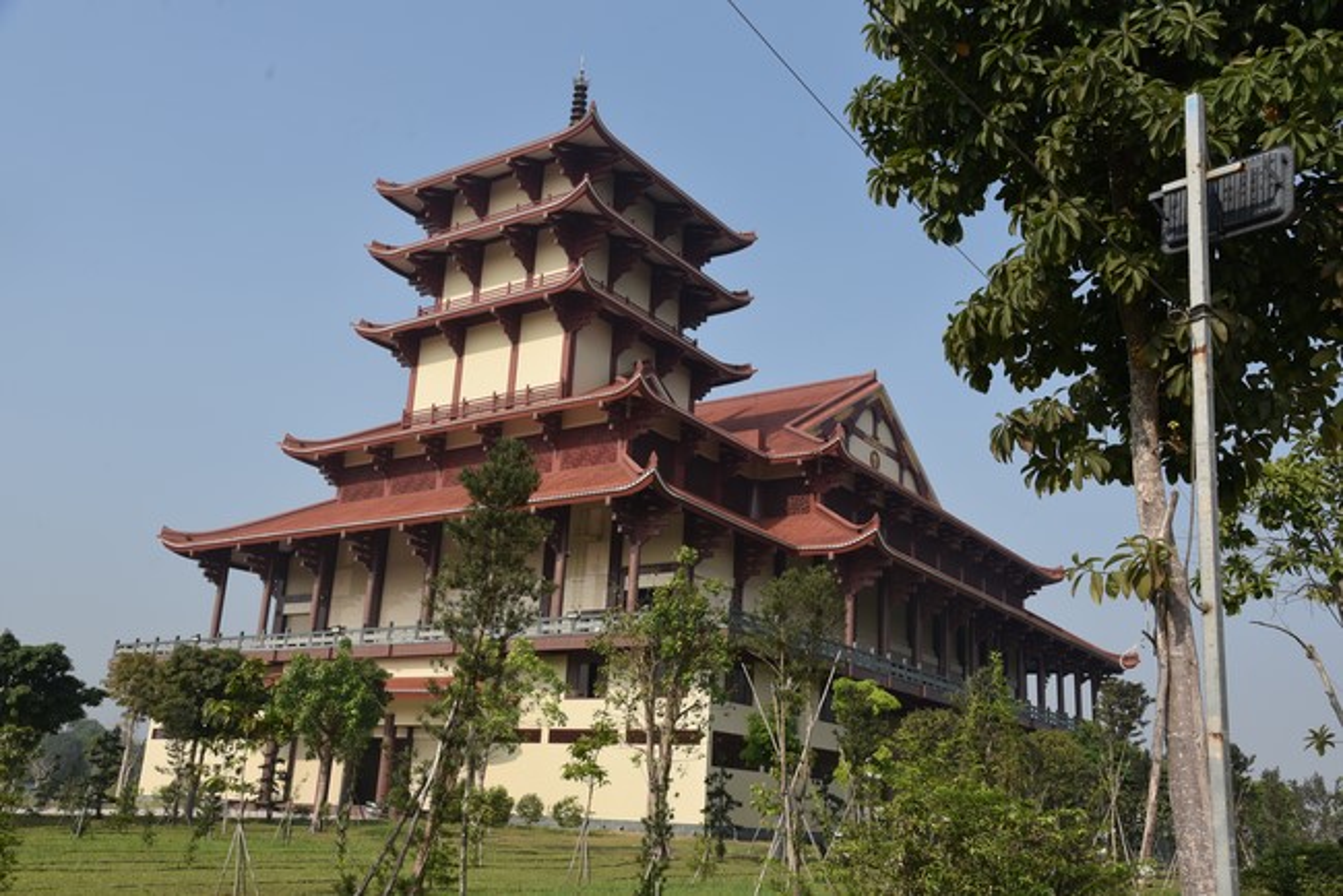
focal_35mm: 32
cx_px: 672
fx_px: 1194
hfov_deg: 58.7
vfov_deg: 41.2
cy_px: 448
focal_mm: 32
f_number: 9
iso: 200
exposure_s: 1/320
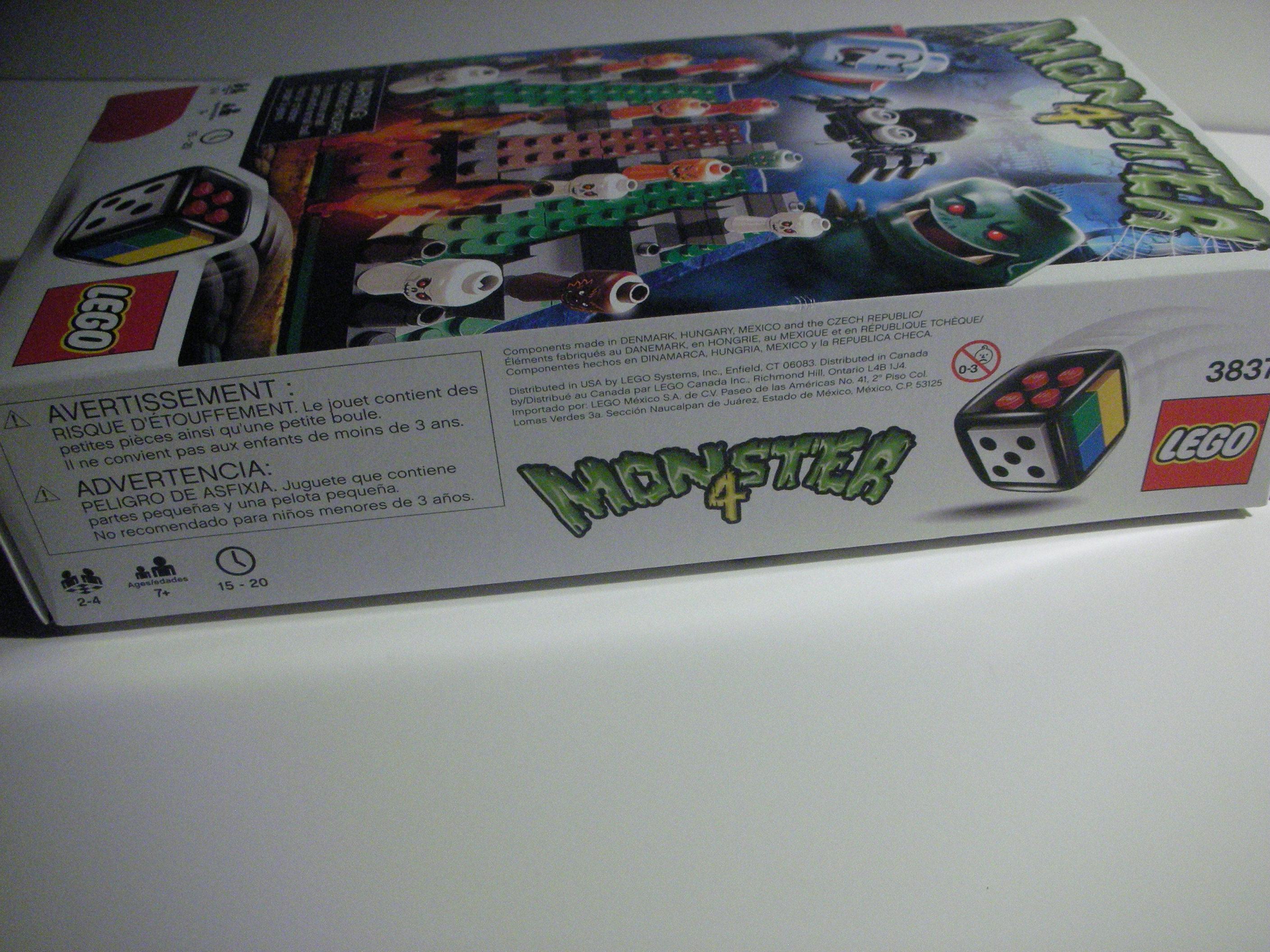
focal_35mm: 35
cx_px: 635
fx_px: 1284
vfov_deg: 40.7
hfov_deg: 52.6
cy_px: 476
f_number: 3
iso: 400
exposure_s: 1/117
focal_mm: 5.8
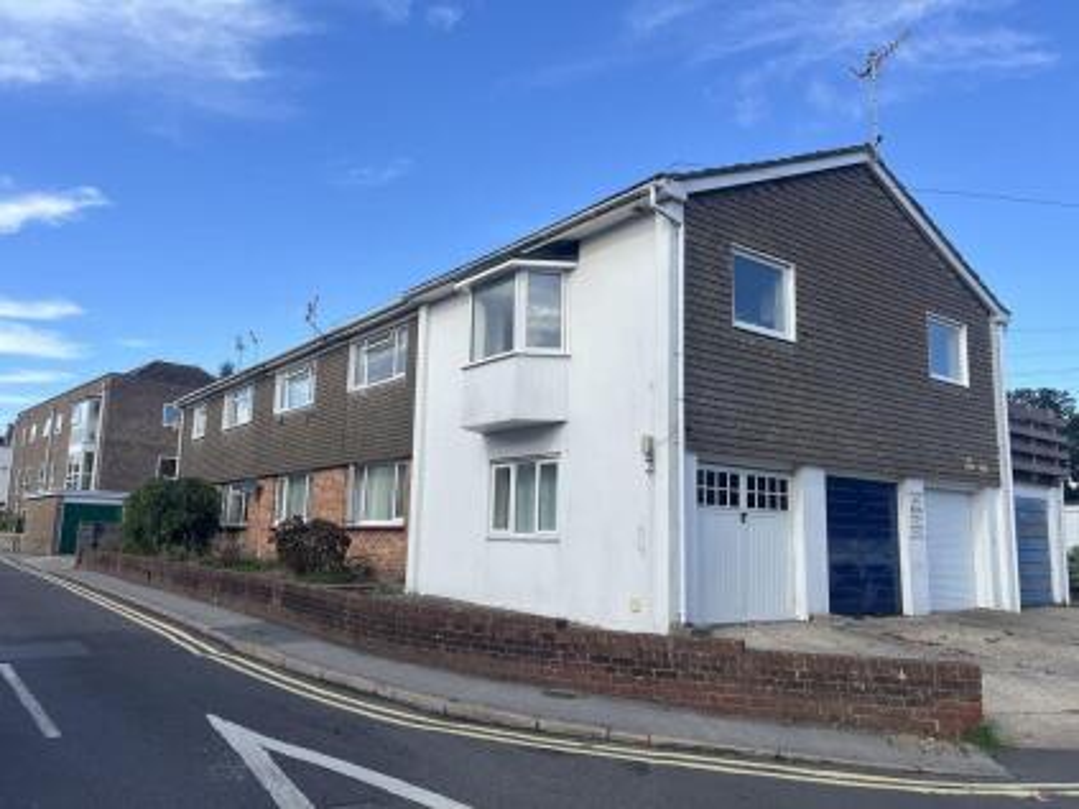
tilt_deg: +9.4
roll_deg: -2.3
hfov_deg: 67.3
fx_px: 810
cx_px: 540
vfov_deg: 53.0
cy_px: 404
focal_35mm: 26
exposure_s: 1/2410
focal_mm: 5.1
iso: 50
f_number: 1.6
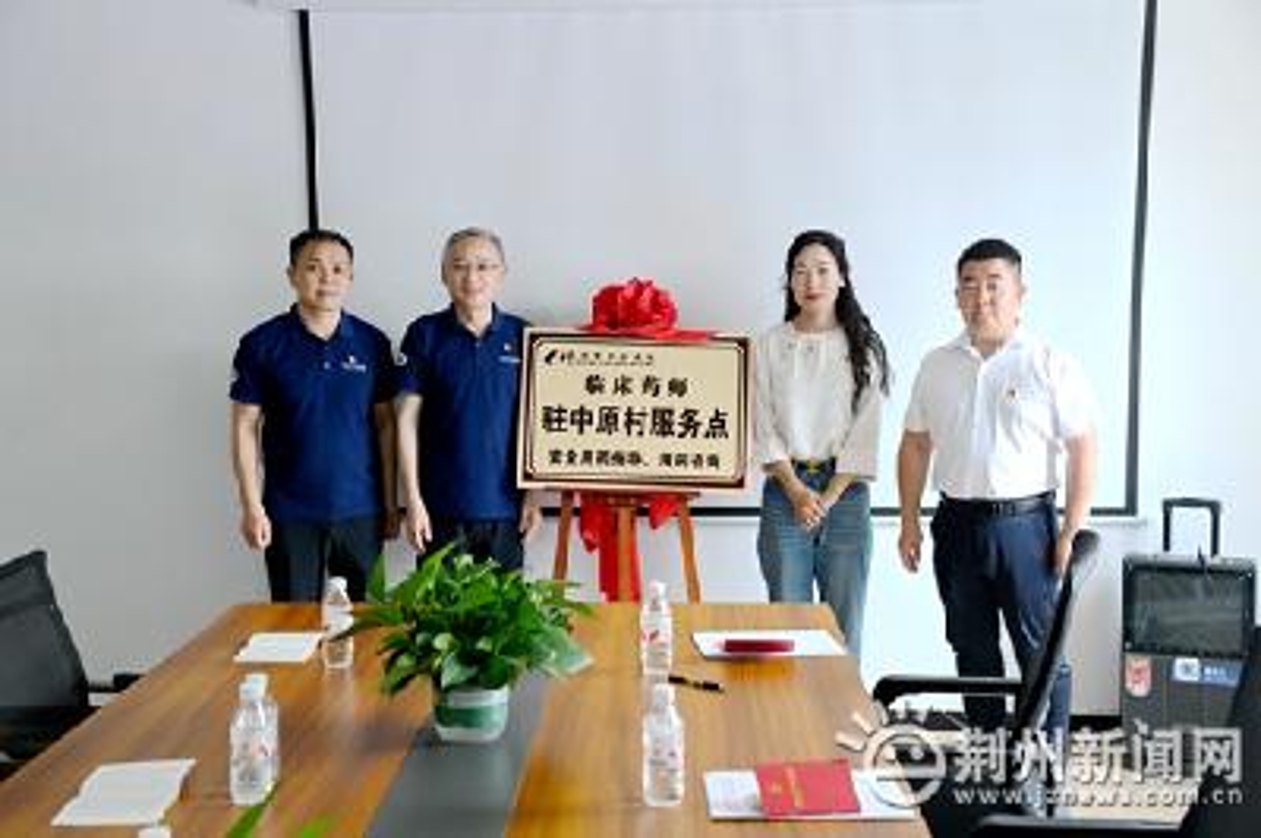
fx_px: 1610
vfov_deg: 29.2
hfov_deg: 42.8
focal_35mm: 46
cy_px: 419
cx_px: 630
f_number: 5.6
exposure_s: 1/200
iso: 2000
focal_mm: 46
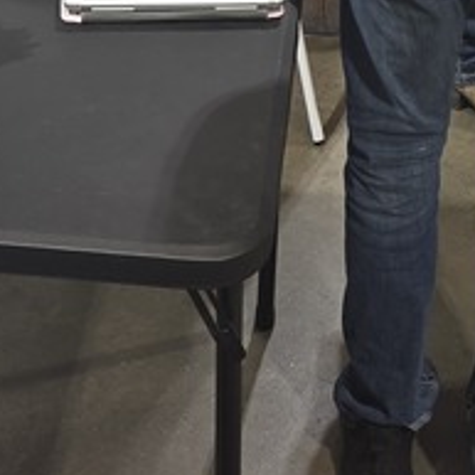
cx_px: 337
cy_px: -672
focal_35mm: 108
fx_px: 1677
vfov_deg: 12.5
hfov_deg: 16.1
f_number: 1.7
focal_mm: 6.3
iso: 200
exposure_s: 1/60
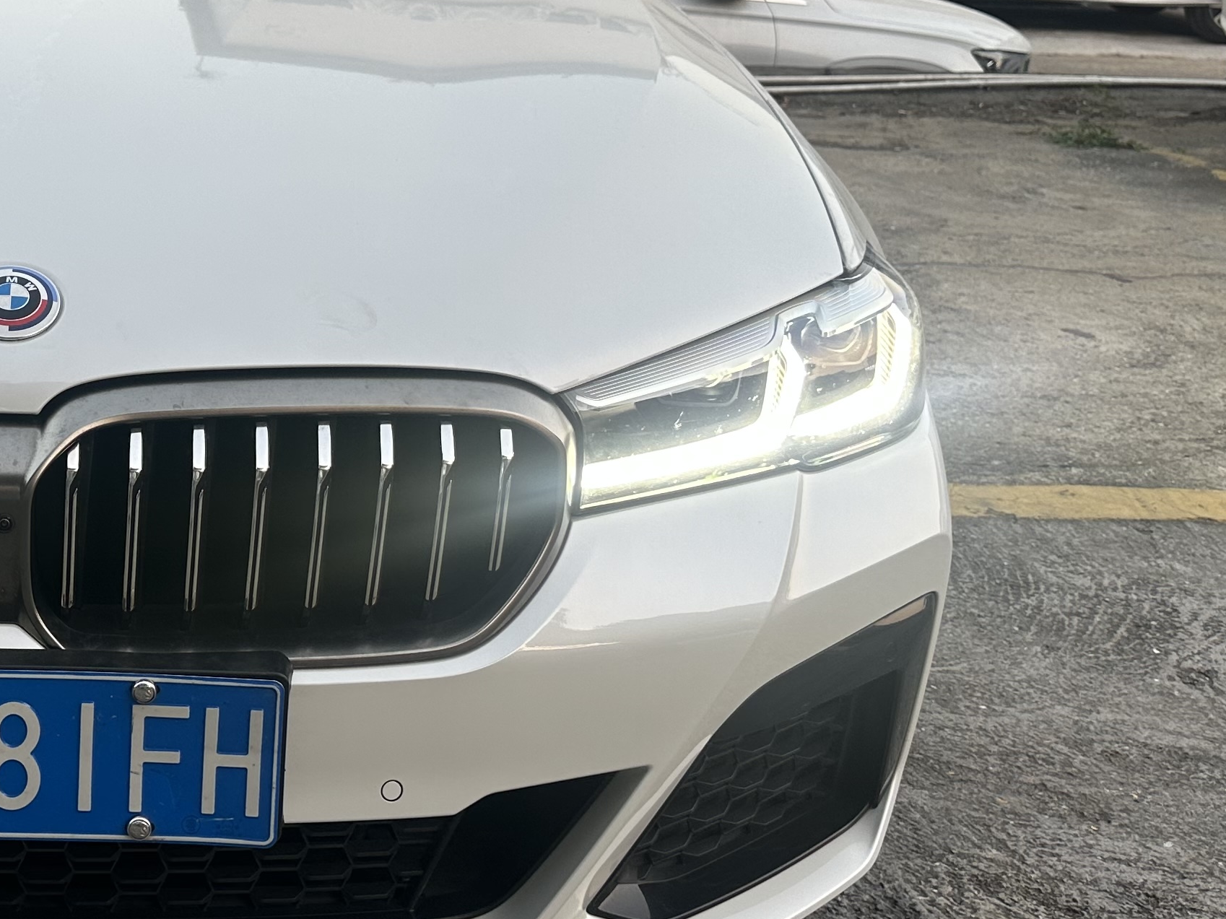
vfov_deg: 25.5
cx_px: 110
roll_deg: -0.4
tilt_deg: -15.7
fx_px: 2018
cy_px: 310
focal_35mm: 57
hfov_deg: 32.1
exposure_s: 1/98
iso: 64
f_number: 1.78
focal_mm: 6.86
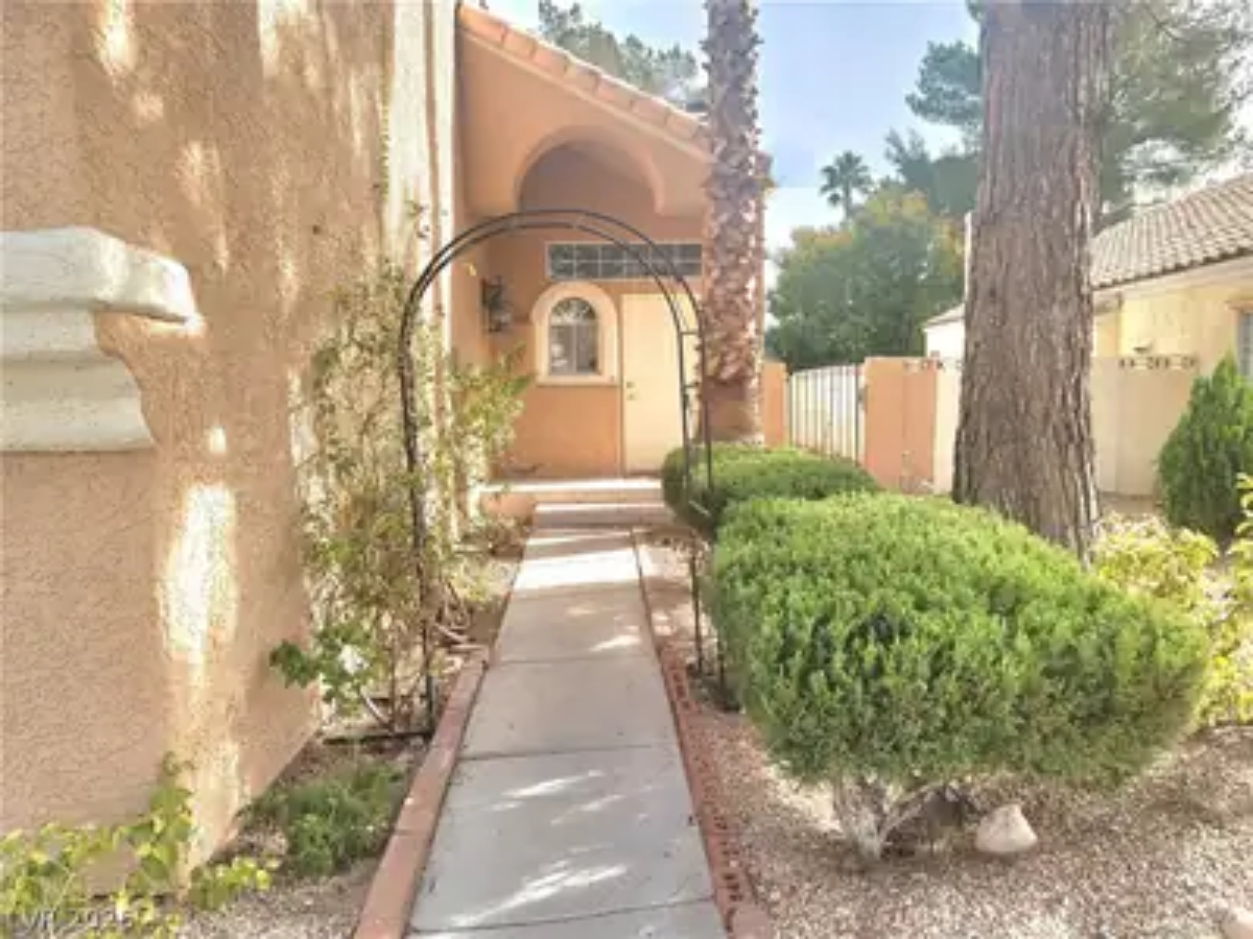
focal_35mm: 25
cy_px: 470
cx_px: 626
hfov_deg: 69.4
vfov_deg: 54.9
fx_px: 905
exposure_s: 1/435
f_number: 1.8
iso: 20
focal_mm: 7
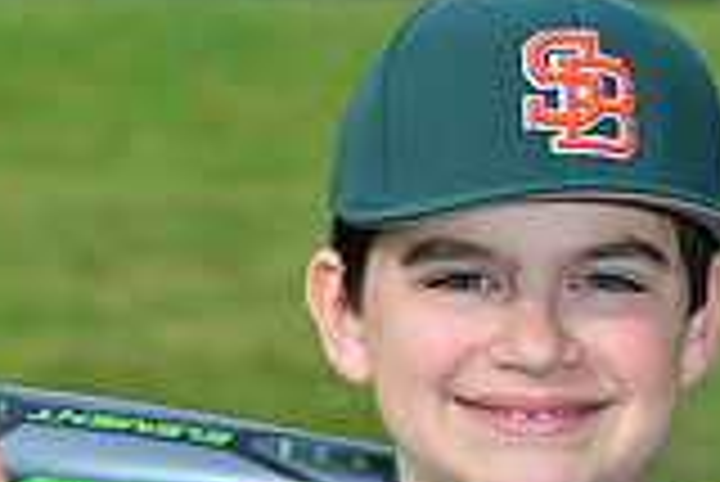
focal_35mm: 453
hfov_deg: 4.5
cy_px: 705
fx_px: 9068
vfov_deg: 3.0
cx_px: 464
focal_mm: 125
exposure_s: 1/200
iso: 200
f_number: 10
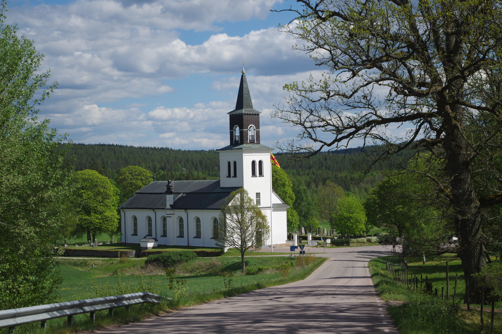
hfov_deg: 24.8
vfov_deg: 16.7
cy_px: 167
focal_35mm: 82
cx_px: 251
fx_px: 1143
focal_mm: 55
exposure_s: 1/2500
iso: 400
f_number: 6.3
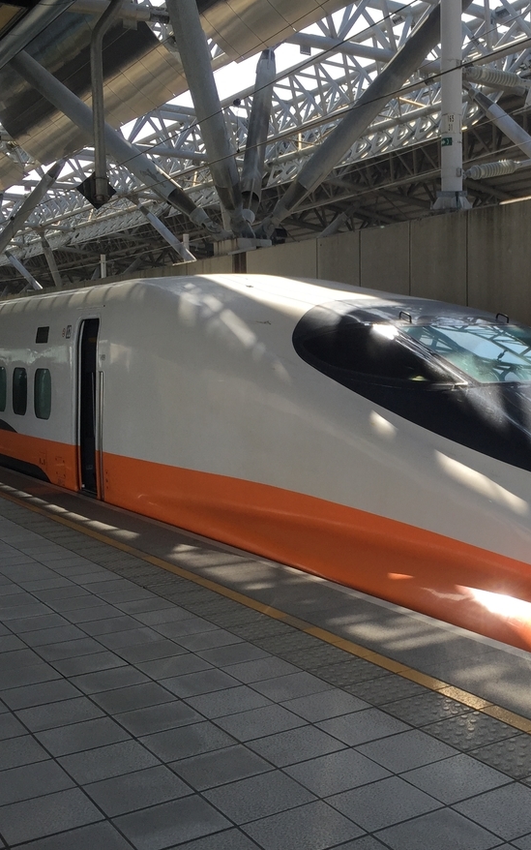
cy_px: 424
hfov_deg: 29.6
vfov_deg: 47.2
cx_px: 451
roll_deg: +0.0
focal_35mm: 42
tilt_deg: -3.9
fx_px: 972
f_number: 2.2
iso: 32
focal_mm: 4.15
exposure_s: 1/842
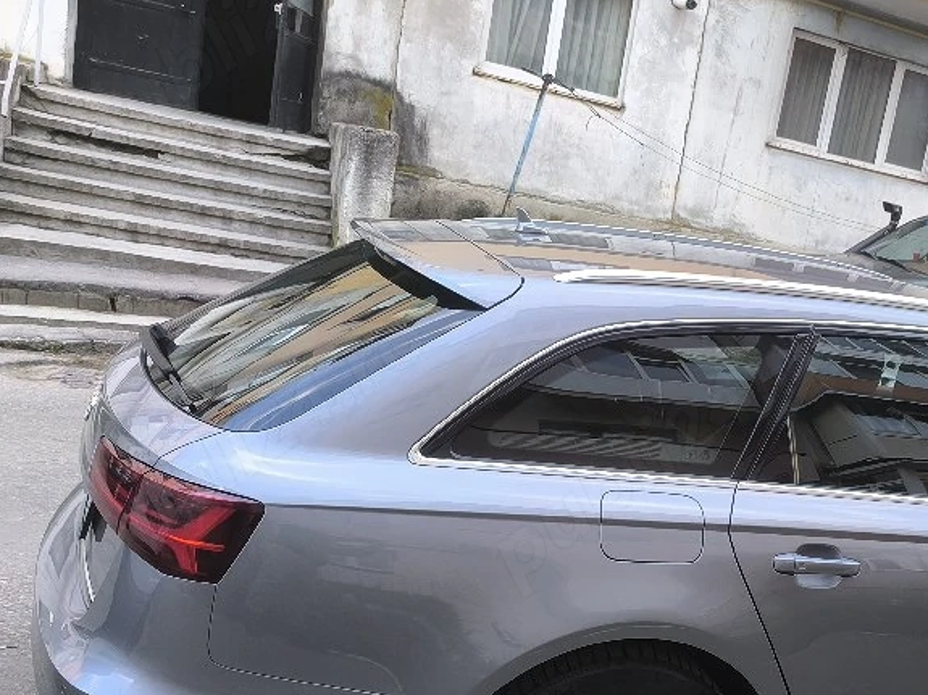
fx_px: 1072
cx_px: 775
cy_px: 461
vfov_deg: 35.6
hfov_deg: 44.0
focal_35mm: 40
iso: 320
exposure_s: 1/101
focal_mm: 6.14
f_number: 1.65
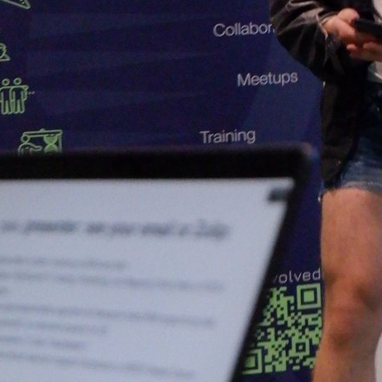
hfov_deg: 8.9
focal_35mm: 195
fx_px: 2435
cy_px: 127
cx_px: 423
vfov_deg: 9.0
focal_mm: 35.3
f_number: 5
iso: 6400
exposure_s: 1/180
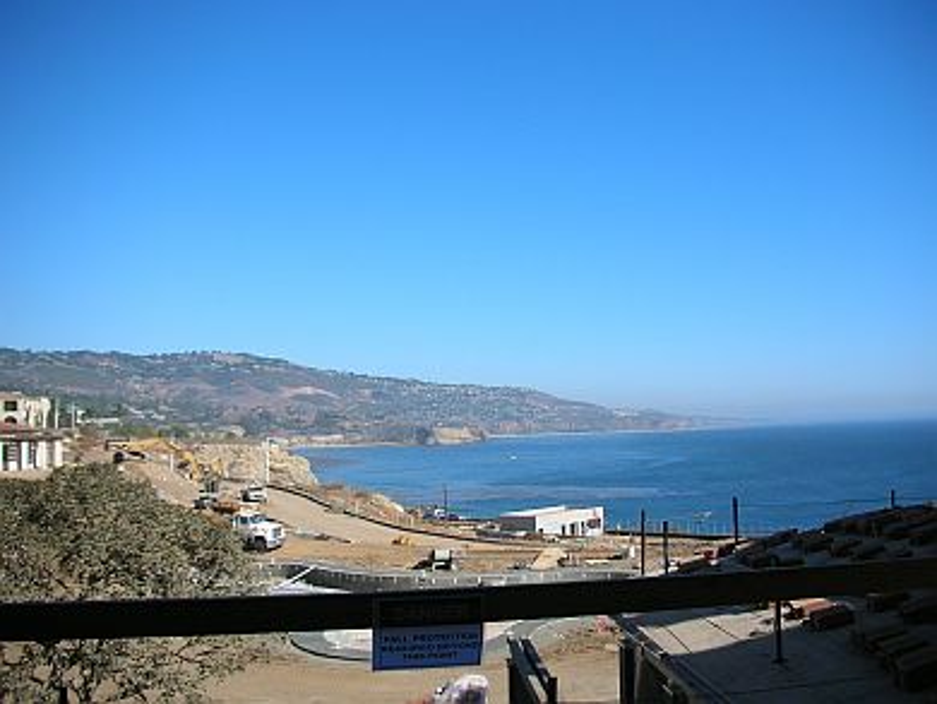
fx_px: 948
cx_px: 468
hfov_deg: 52.6
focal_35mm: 35
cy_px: 352
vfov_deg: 40.7
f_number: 8.5
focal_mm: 5.8
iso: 50
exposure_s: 1/97.5
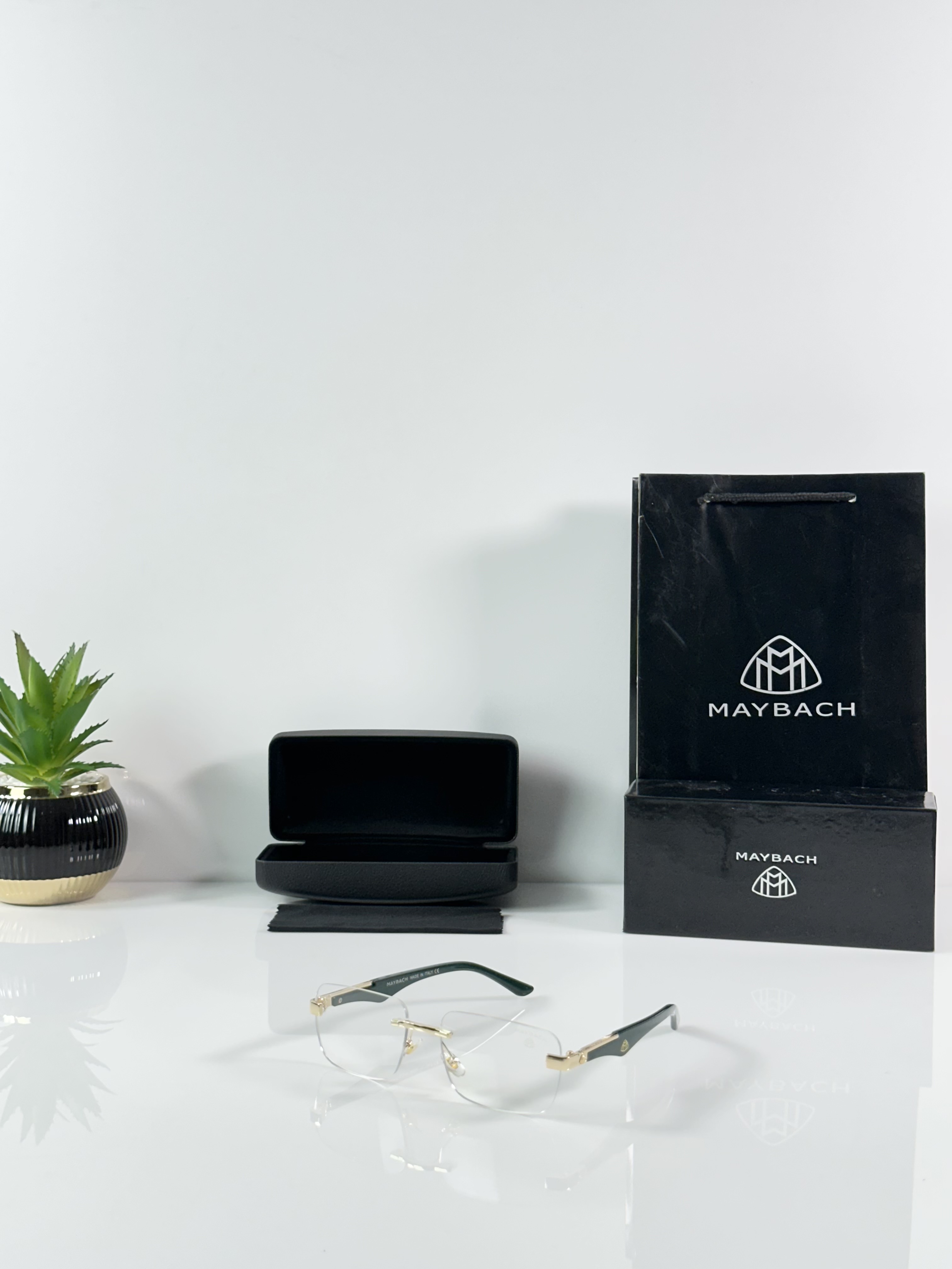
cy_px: 634
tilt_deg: -4.6
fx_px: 1760
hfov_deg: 30.3
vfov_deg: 39.7
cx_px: 476
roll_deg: -0.5
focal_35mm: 48
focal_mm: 6.86
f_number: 1.78
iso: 80
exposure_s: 1/100
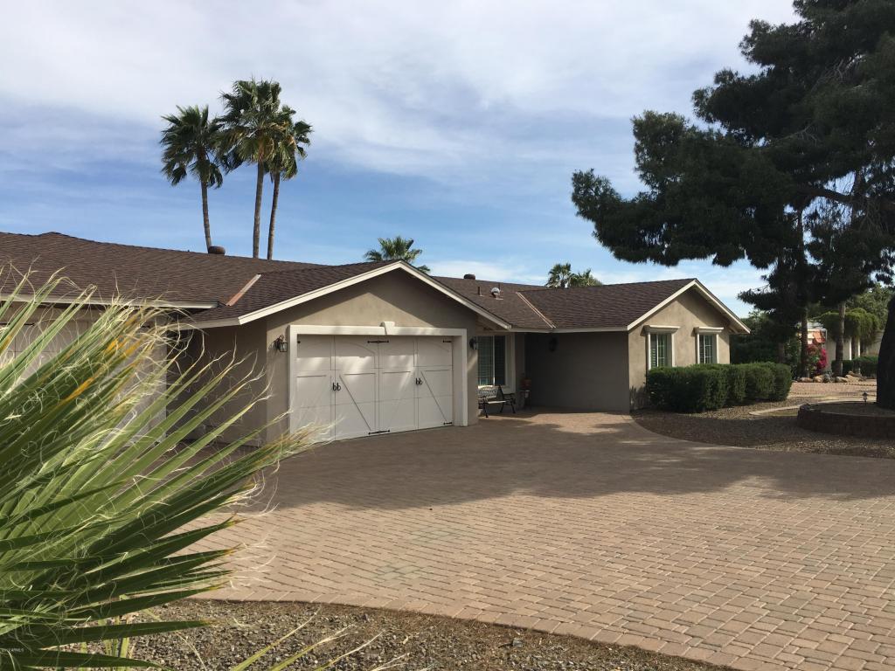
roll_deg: +0.5
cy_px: 336
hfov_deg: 61.7
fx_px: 750
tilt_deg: +1.7
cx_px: 448
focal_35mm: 29
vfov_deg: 48.2
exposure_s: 1/2079
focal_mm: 4.15
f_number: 2.2
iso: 25
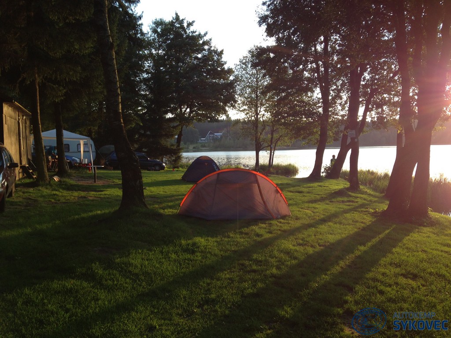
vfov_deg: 42.9
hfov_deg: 55.4
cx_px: 226
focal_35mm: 33
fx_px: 430
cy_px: 169
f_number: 2.4
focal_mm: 4.12
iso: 50
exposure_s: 1/220
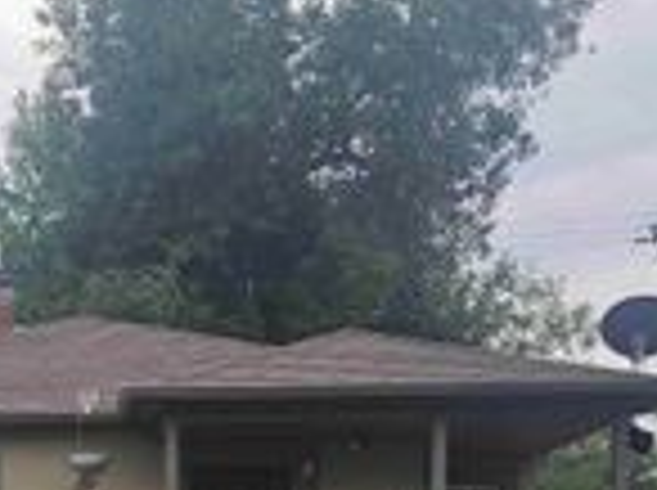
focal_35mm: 79
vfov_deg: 17.0
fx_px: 1497
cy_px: 717
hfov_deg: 23.6
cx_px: -14
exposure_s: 1/461
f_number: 1.8
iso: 25
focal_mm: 5.4
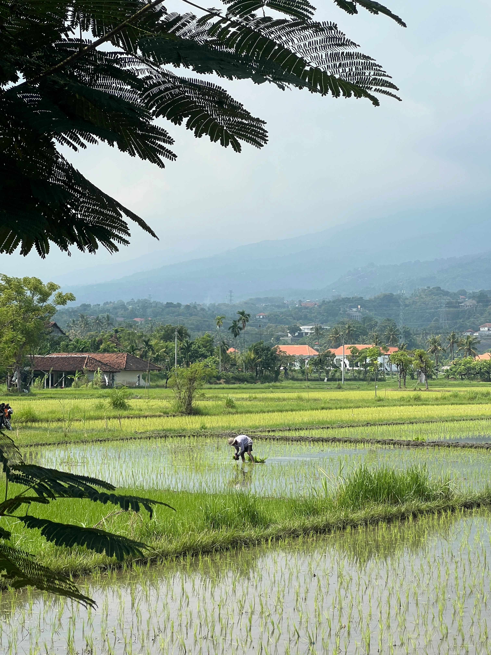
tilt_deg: +2.6
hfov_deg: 19.1
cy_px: 328
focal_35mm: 77
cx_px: 246
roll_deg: +0.1
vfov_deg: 25.3
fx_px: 1456
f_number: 2.8
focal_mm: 9
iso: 32
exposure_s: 1/896
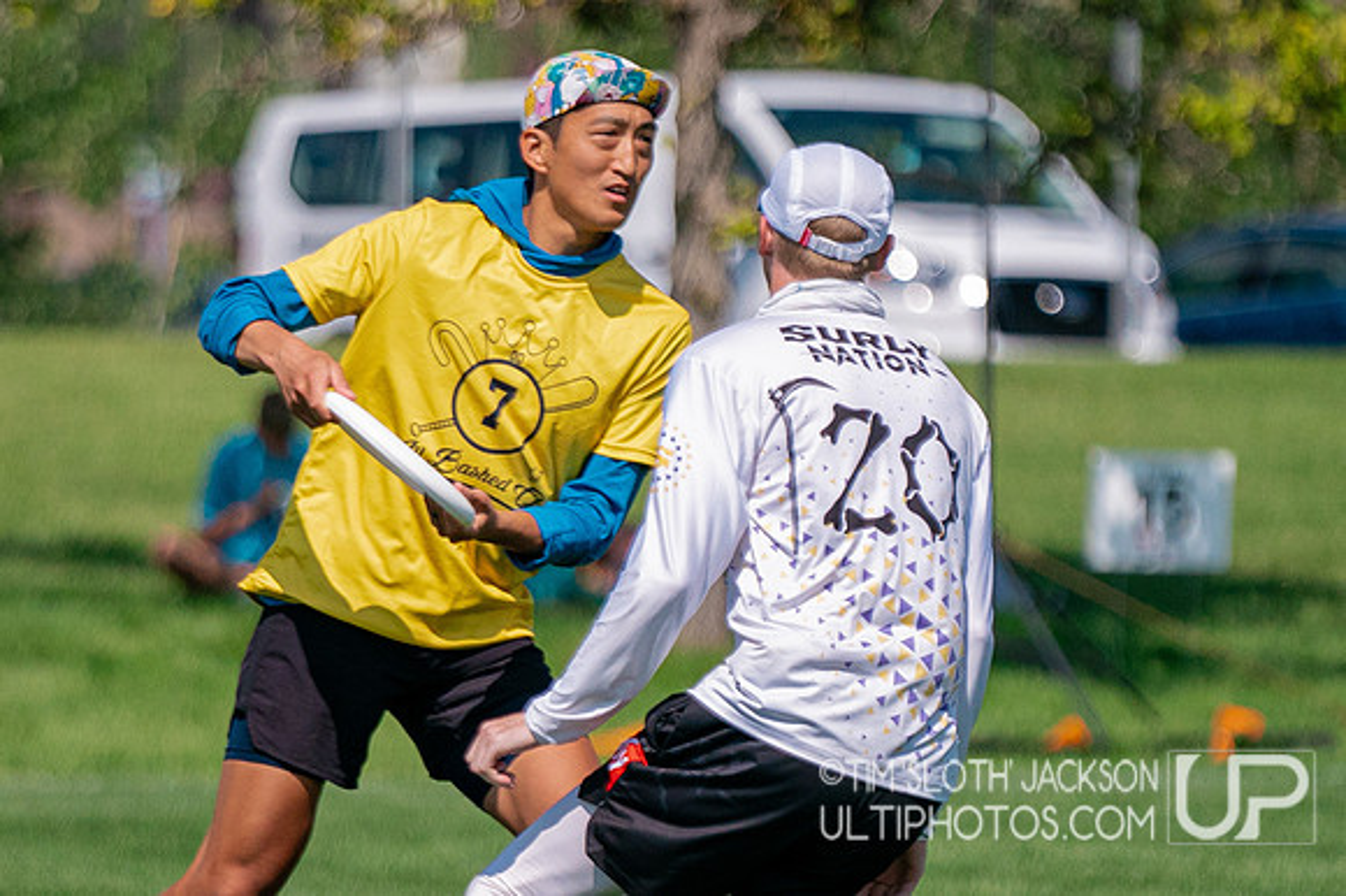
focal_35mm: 531
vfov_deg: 2.6
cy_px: 583
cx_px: 548
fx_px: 19833
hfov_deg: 3.9
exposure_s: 1/16000
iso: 640
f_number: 2.8
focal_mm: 200
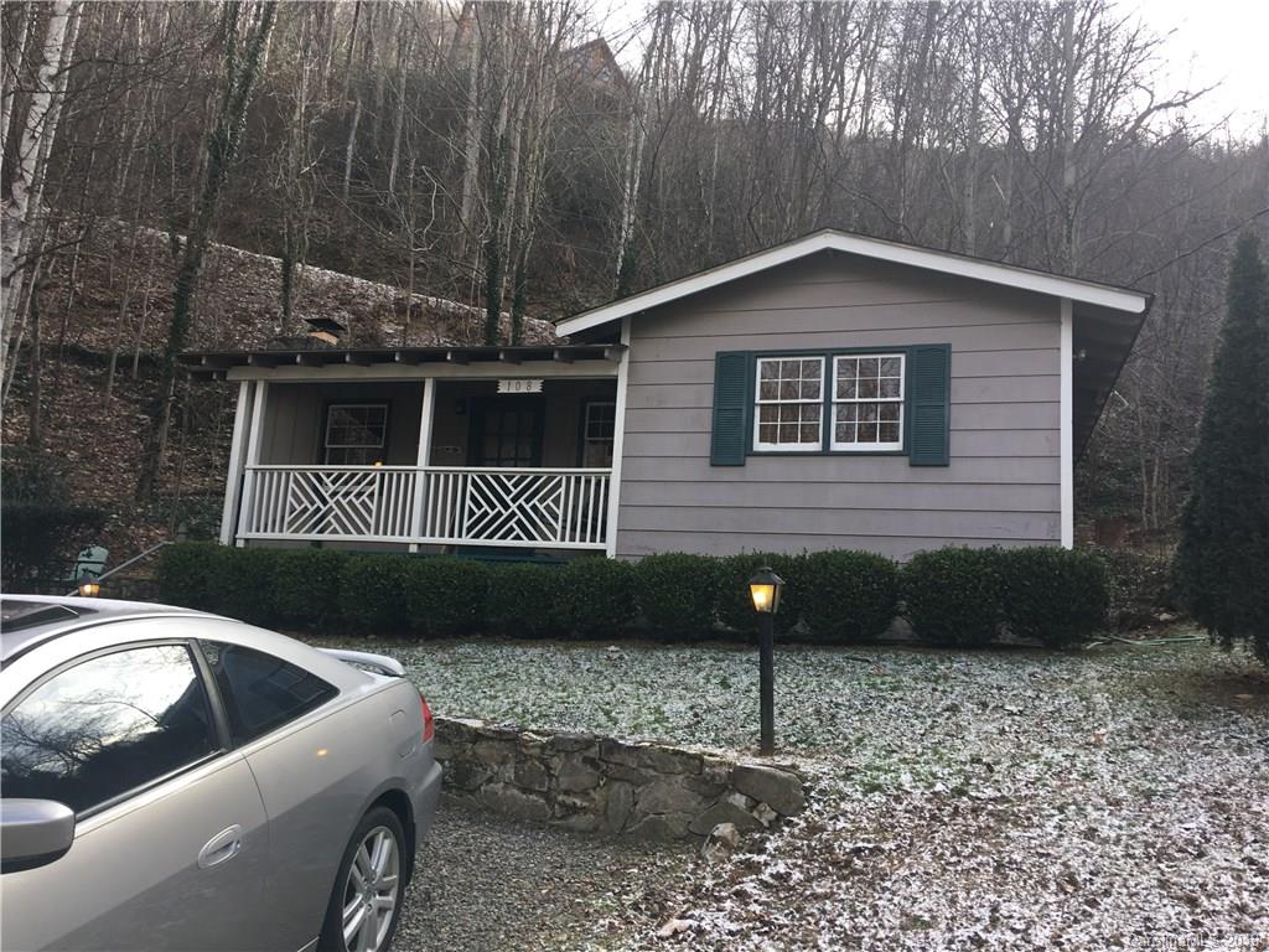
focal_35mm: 29
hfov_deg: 61.7
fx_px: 1063
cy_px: 476
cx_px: 634
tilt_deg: +13.3
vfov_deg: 48.2
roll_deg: -3.2
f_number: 2.2
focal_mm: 4.15
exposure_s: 1/308
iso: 25
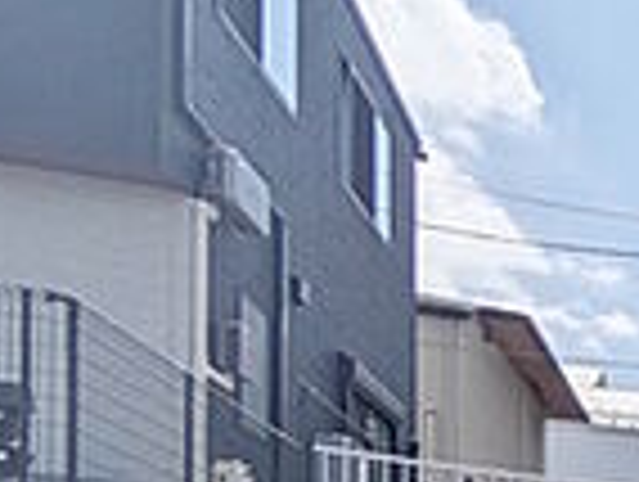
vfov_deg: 21.2
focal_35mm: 59
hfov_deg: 18.5
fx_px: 1091
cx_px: 1318
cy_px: 716
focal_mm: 1.83
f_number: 2.2
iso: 49
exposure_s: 1/4367
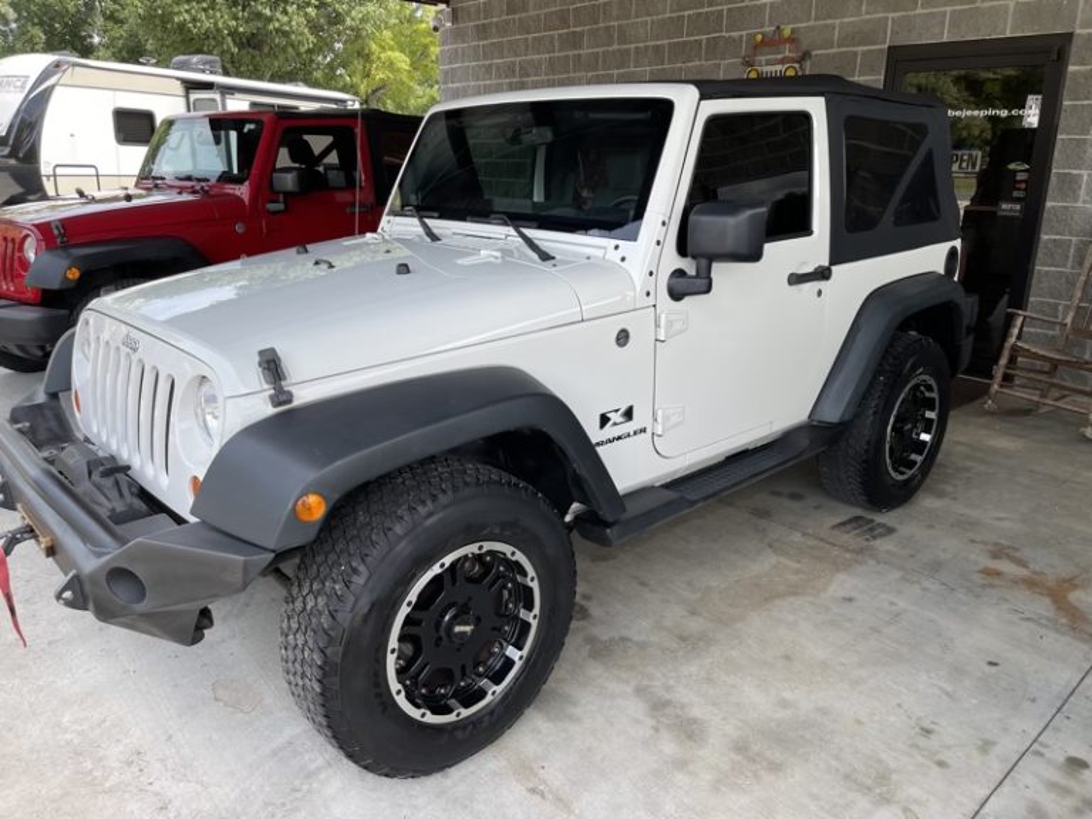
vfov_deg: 53.1
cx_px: 546
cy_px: 410
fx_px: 820
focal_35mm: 26
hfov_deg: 67.3
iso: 32
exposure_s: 1/687
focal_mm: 5.1
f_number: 1.6
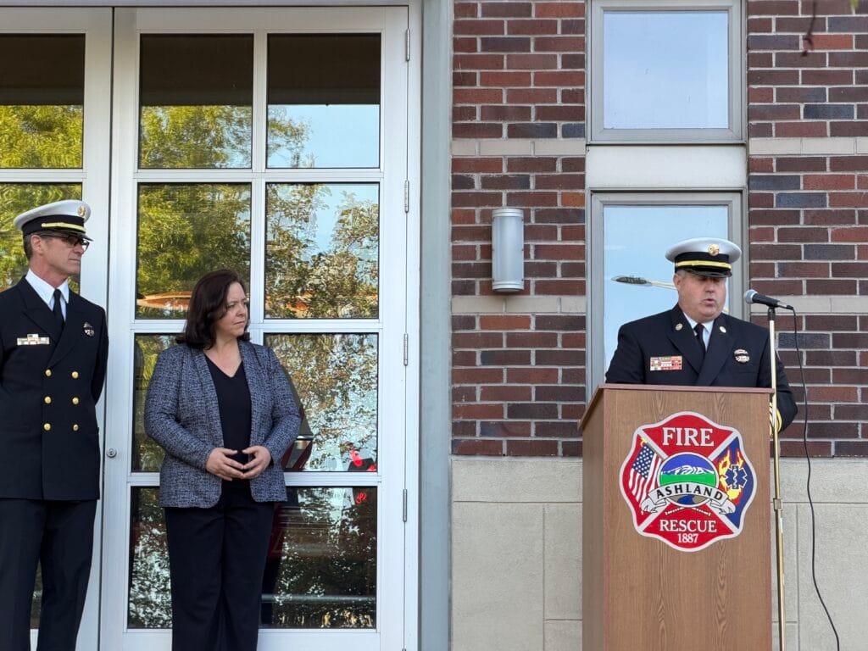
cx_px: 434
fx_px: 2508
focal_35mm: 100
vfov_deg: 14.8
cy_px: 326
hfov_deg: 19.6
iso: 50
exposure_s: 1/121
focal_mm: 16.89
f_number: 2.8
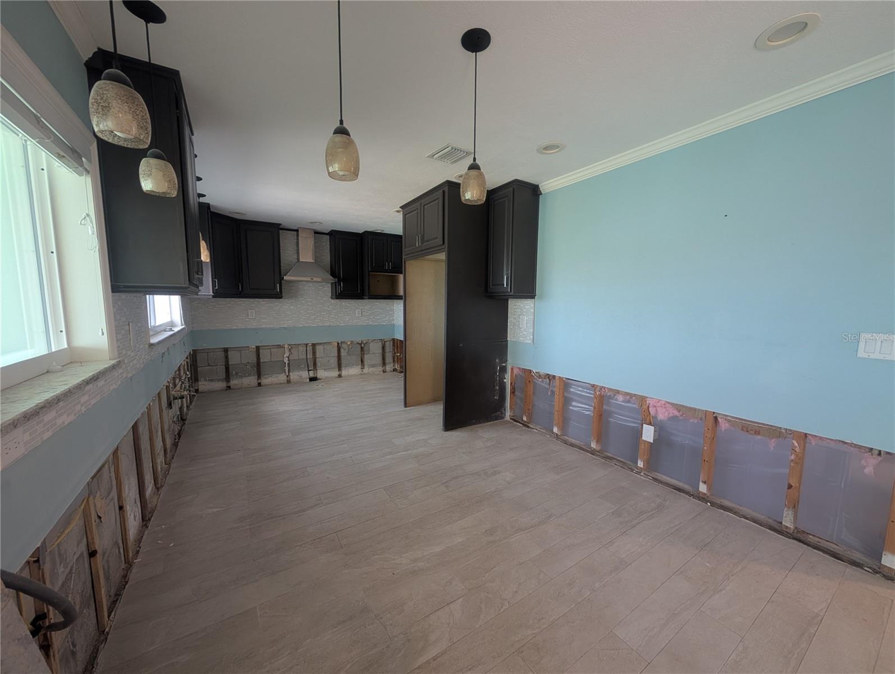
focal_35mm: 12
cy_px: 337
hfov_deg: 110.5
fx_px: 311
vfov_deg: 94.6
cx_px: 448
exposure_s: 1/60
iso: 70
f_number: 1.7
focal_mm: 2.02
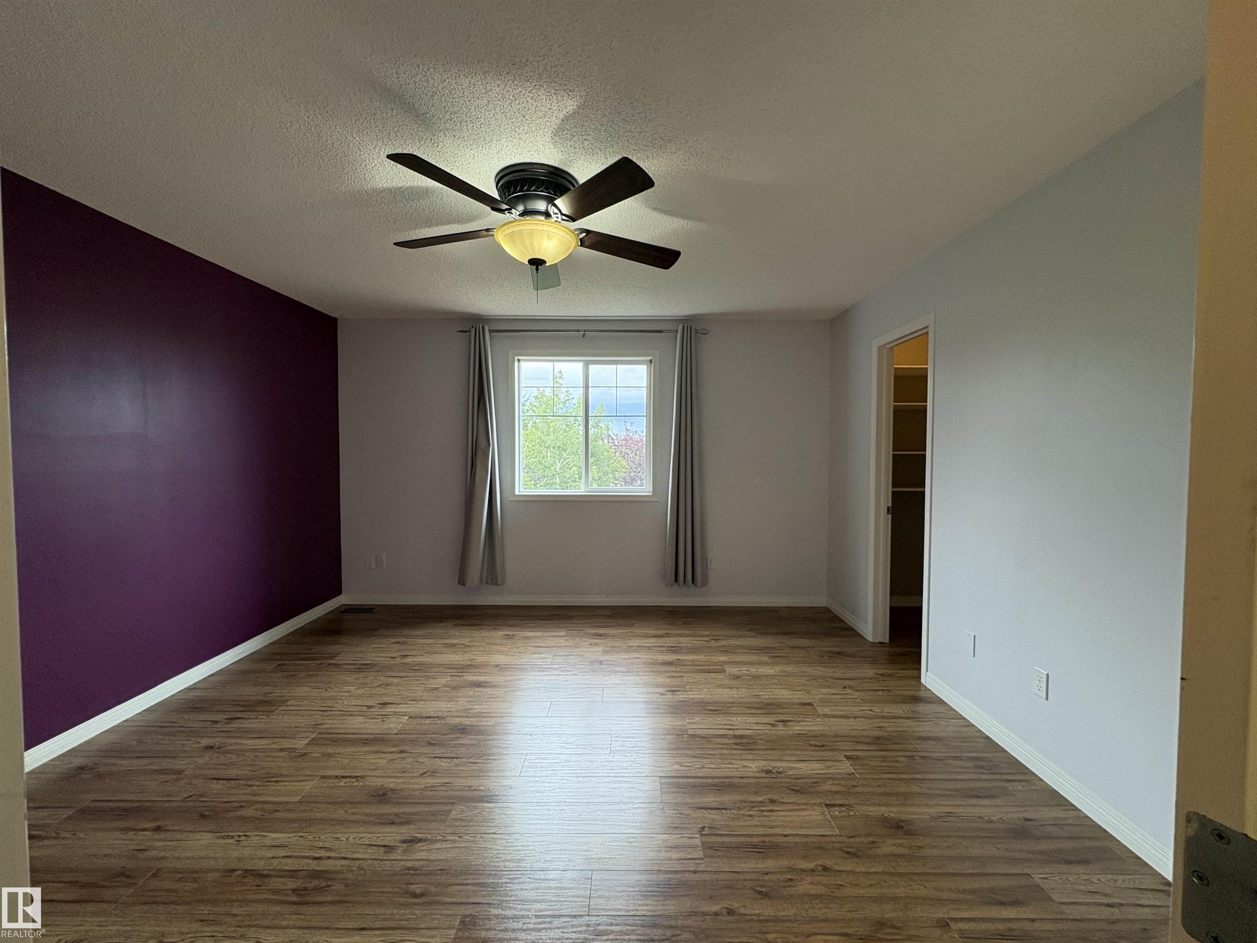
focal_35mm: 14
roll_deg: +2.1
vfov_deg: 85.7
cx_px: 628
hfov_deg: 102.1
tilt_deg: -1.9
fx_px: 508
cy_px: 472
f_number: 2.2
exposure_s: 1/120
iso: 200
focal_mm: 2.22
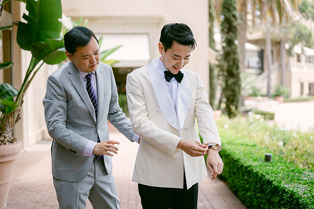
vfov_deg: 26.0
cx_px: 157
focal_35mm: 52
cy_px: 104
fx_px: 452
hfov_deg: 38.3
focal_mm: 50
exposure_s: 1/400
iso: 64
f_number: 1.8
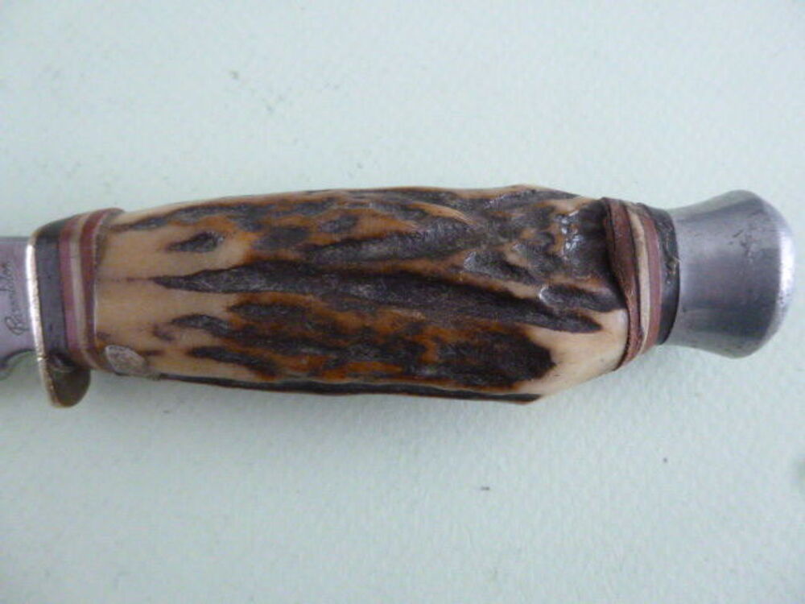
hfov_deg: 69.4
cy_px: 302
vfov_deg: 54.9
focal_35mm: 25
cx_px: 402
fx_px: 581
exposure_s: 1/40
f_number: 3.1
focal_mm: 4.5
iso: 800
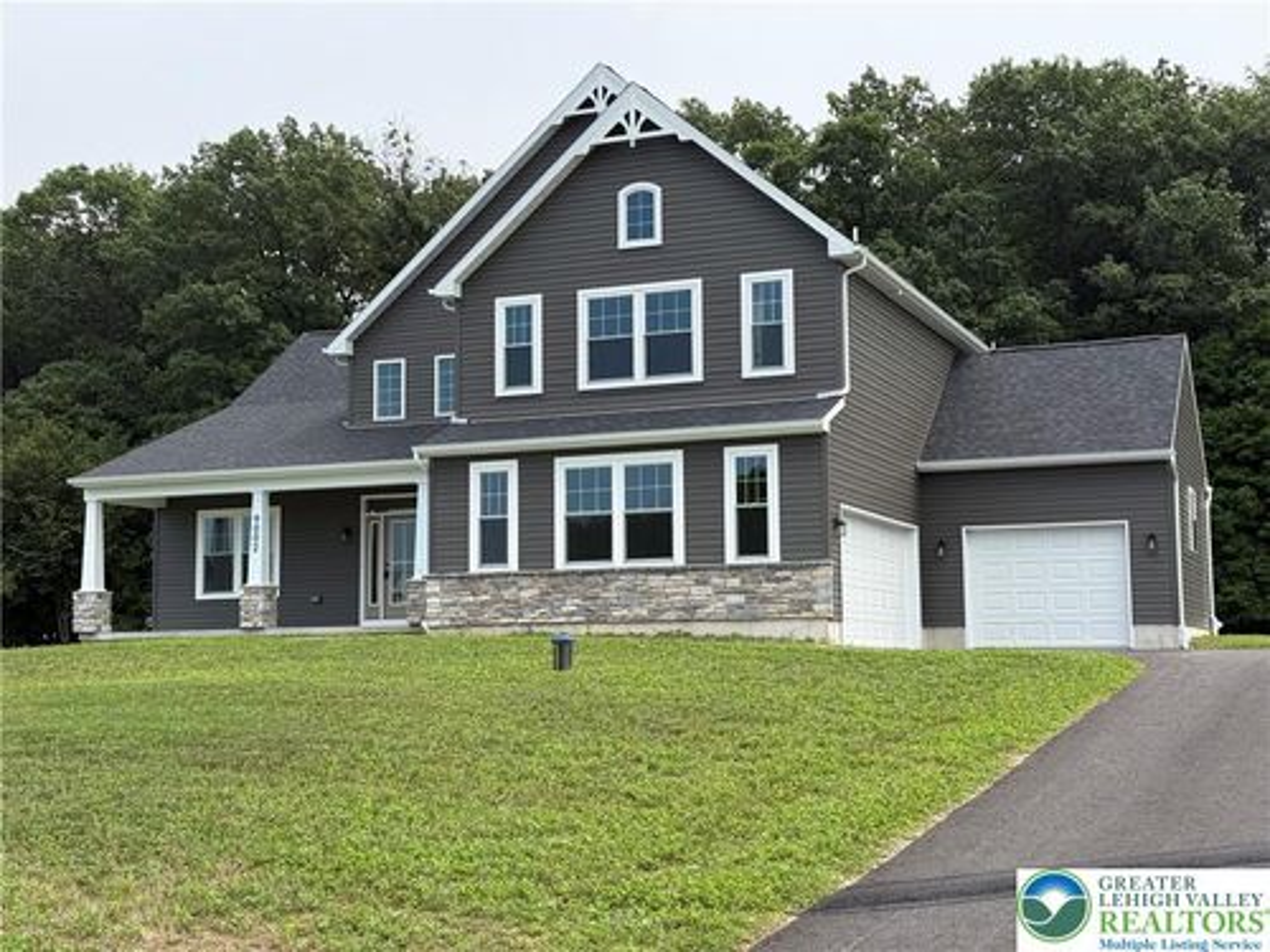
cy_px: 476
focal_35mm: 48
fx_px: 1761
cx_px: 635
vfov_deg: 30.3
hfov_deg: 39.7
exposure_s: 1/2865
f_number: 1.78
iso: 100
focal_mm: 6.76
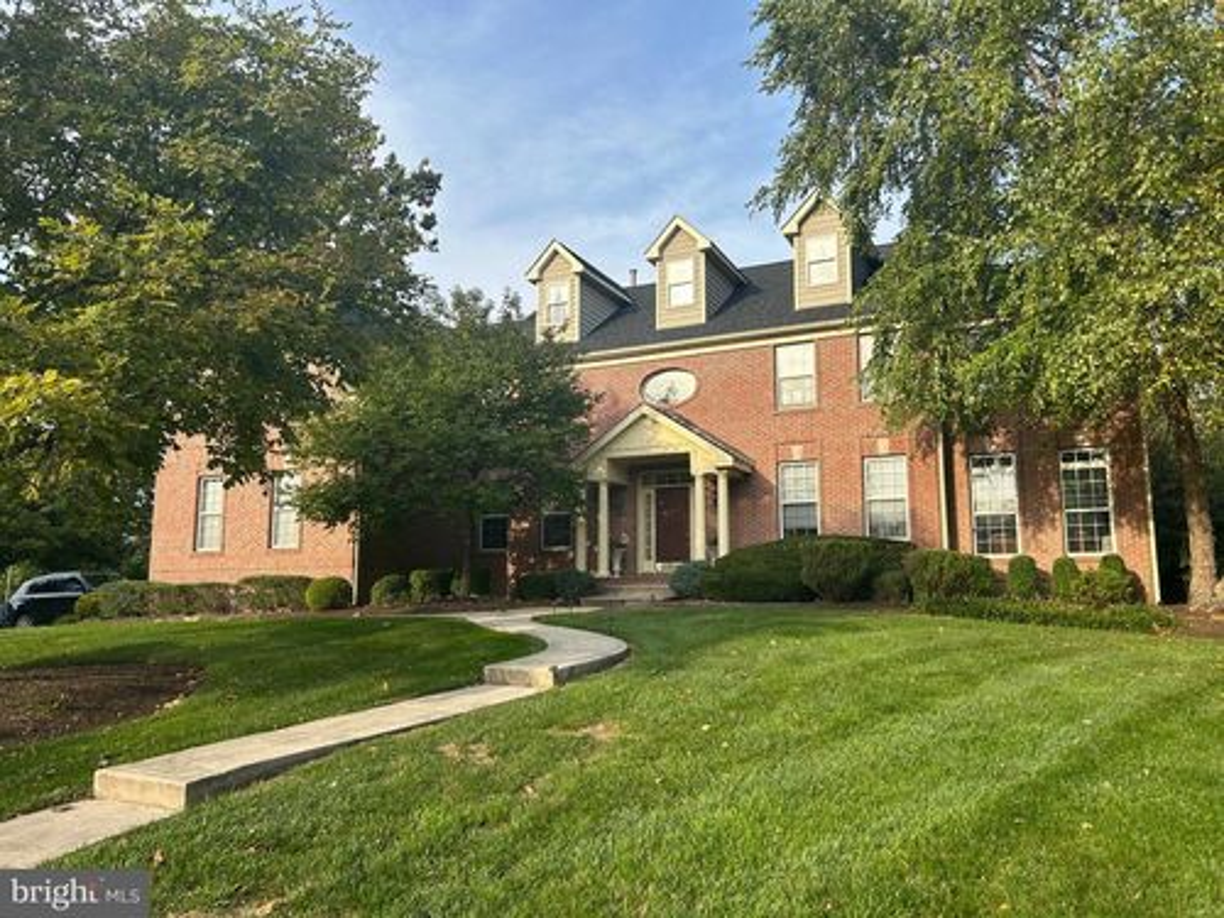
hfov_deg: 67.3
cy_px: 459
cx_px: 612
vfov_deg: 53.1
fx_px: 919
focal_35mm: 26
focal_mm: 5.7
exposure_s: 1/1488
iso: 50
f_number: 1.5
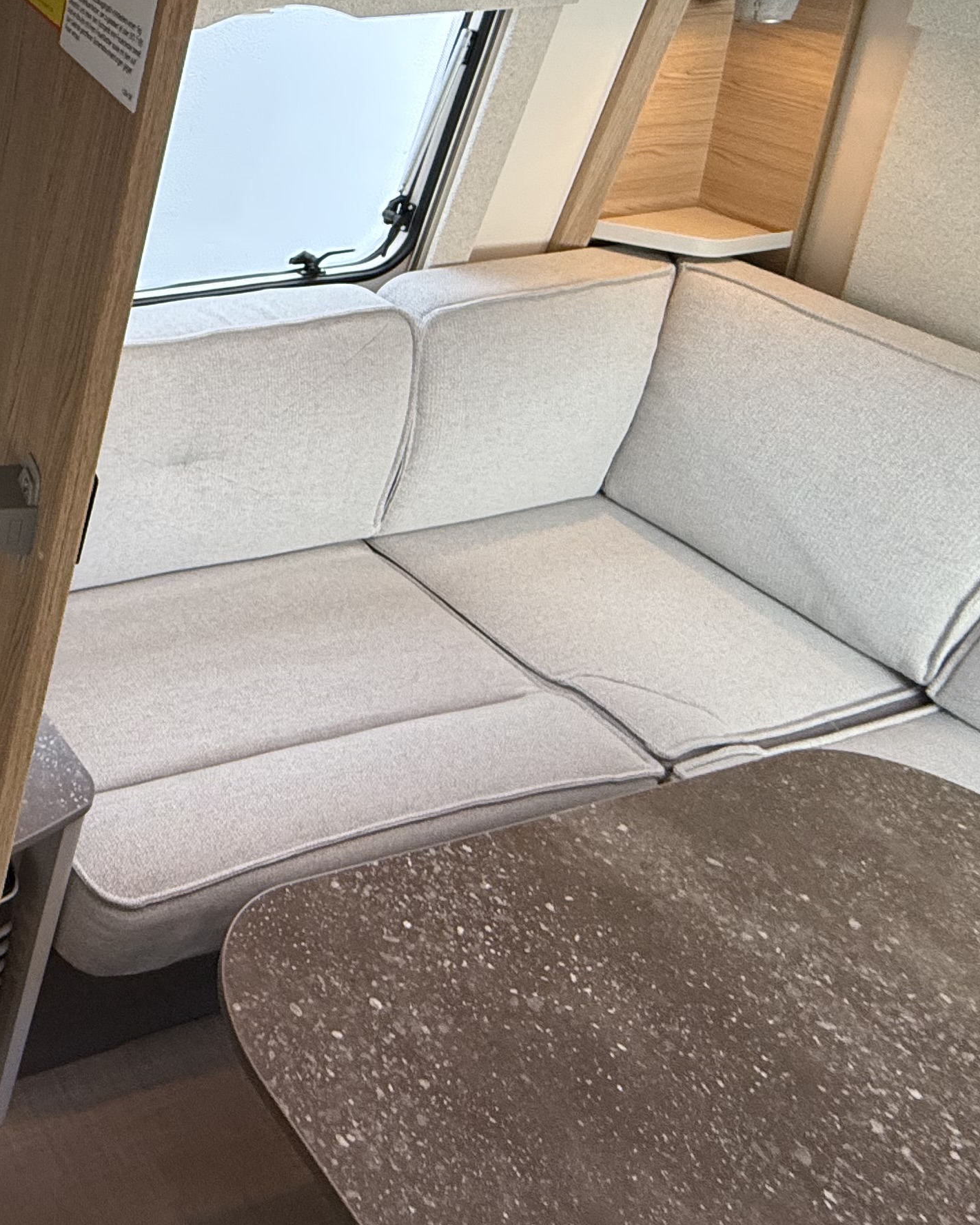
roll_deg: -0.6
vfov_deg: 54.5
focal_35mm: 31
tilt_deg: -26.0
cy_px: 306
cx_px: -332
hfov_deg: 33.0
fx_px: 1124
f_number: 2.2
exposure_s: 1/105
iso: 250
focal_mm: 2.22
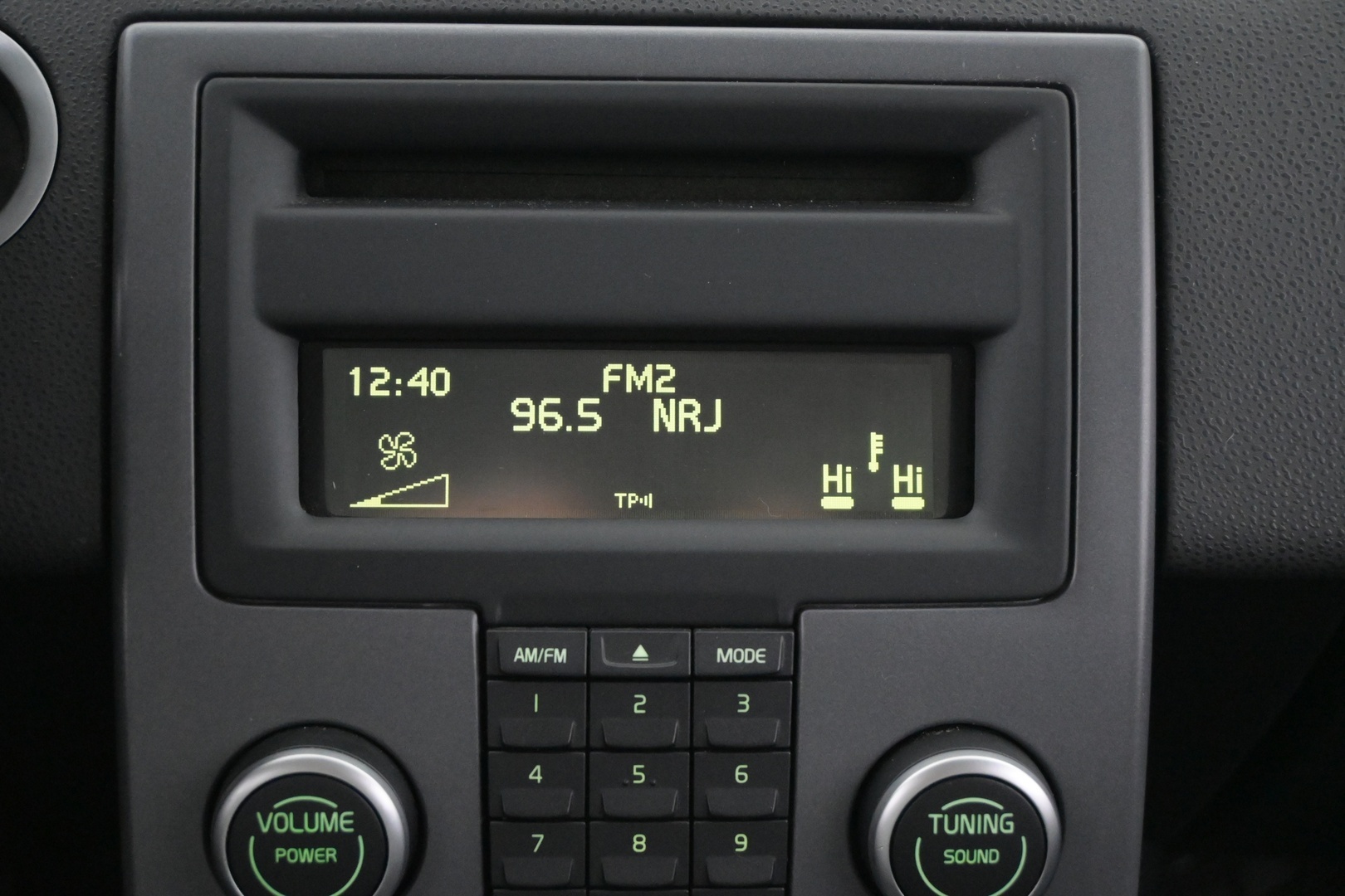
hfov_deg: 40.0
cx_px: 672
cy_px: 448
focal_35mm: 50
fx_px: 1849
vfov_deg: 27.3
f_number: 5
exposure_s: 1/50
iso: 6400
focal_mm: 33
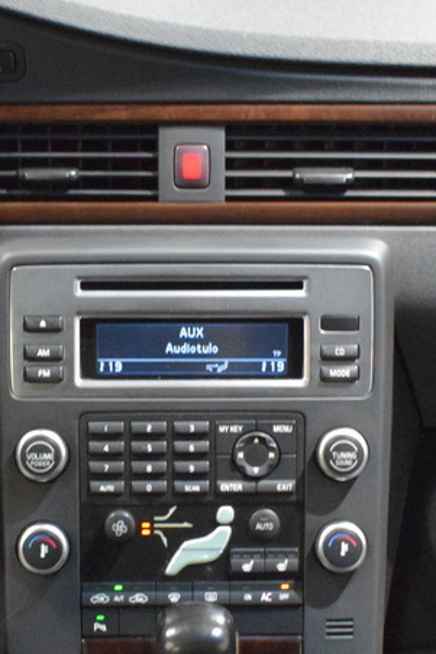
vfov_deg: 20.8
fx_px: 1761
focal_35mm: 97
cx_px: 171
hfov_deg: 14.1
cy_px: 516
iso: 4000
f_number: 3.5
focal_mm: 18
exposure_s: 1/60
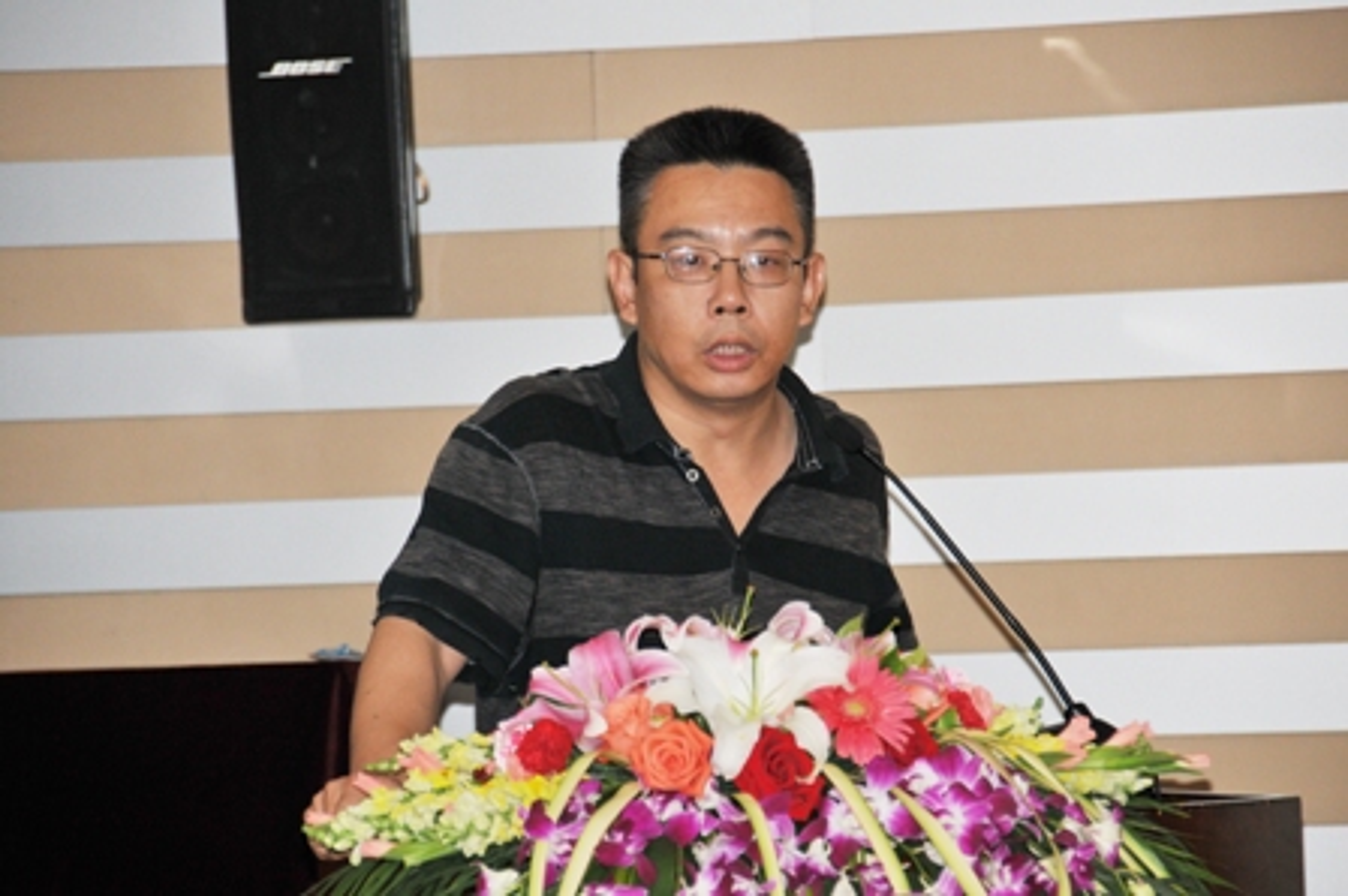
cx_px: 674
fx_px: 8419
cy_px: 448
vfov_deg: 6.1
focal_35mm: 225
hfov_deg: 9.2
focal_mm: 150
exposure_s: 1/125
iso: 640
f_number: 5.6
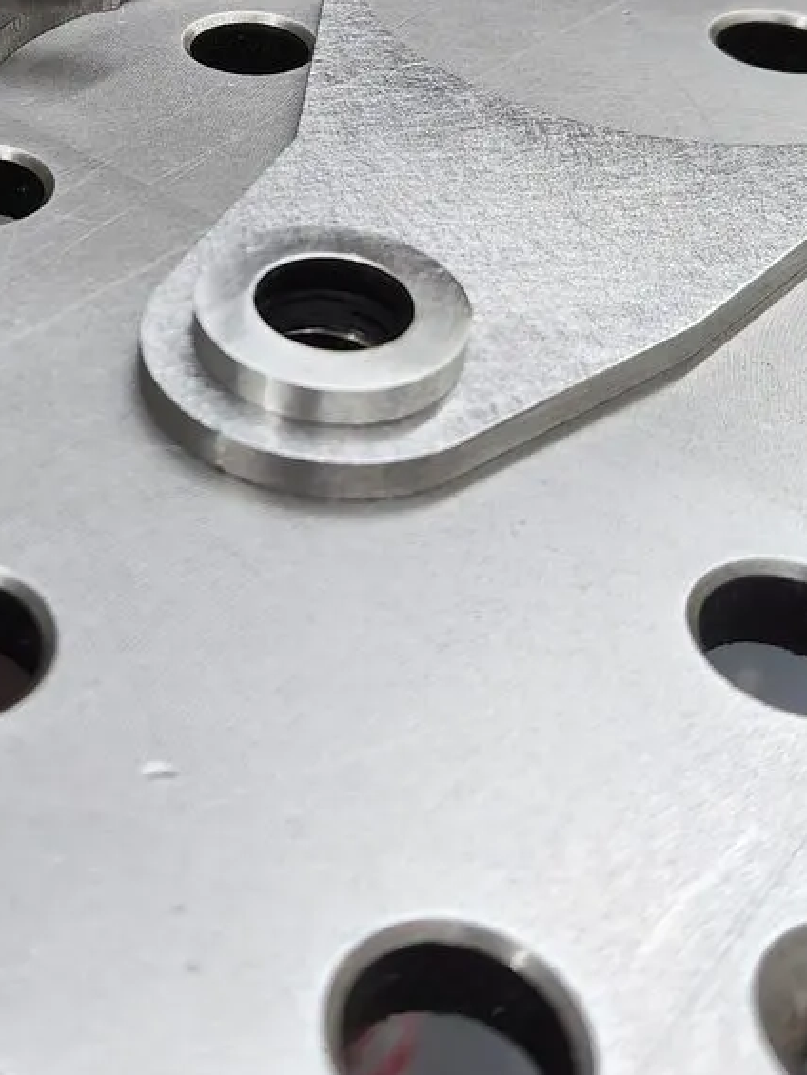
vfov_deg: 32.2
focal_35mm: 57
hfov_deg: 25.0
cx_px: 99
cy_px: 112
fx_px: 1771
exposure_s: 1/120
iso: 100
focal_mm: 5.4
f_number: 1.8
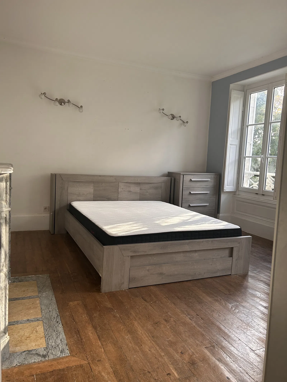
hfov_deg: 53.1
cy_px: 191
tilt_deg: -5.4
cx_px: 144
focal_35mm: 26
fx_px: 287
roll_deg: -2.2
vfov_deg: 67.3
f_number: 1.5
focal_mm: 5.7
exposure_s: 1/121
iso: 100
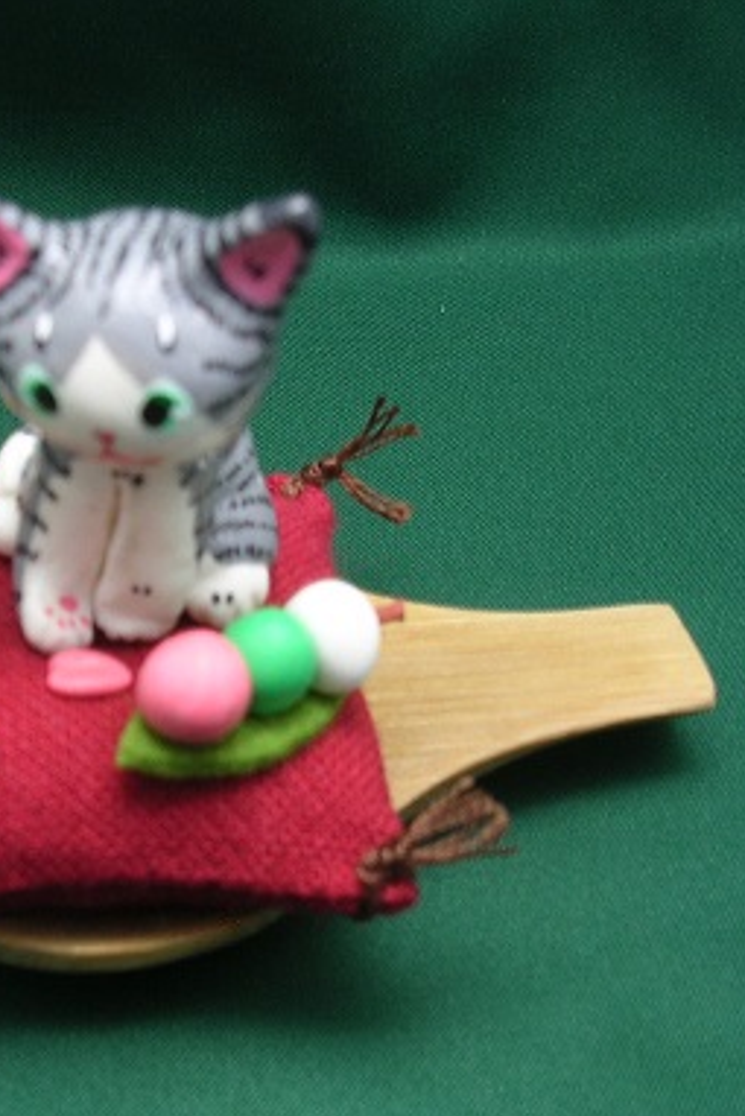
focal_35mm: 53
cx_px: 146
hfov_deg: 25.1
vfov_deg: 37.5
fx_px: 1644
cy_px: 558
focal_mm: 5.8
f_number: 2.8
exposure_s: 1/6.5
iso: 100
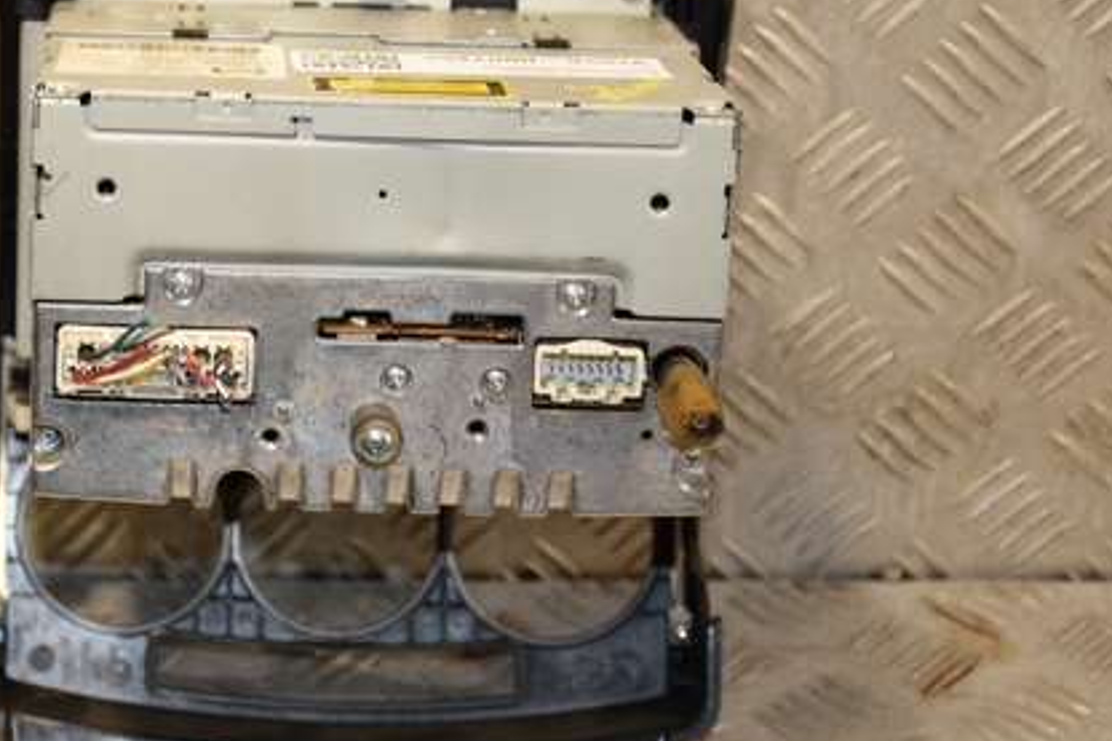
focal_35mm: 120
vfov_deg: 11.4
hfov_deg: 17.0
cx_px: 273
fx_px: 3705
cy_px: 356
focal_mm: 52
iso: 800
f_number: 5
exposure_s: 1/160
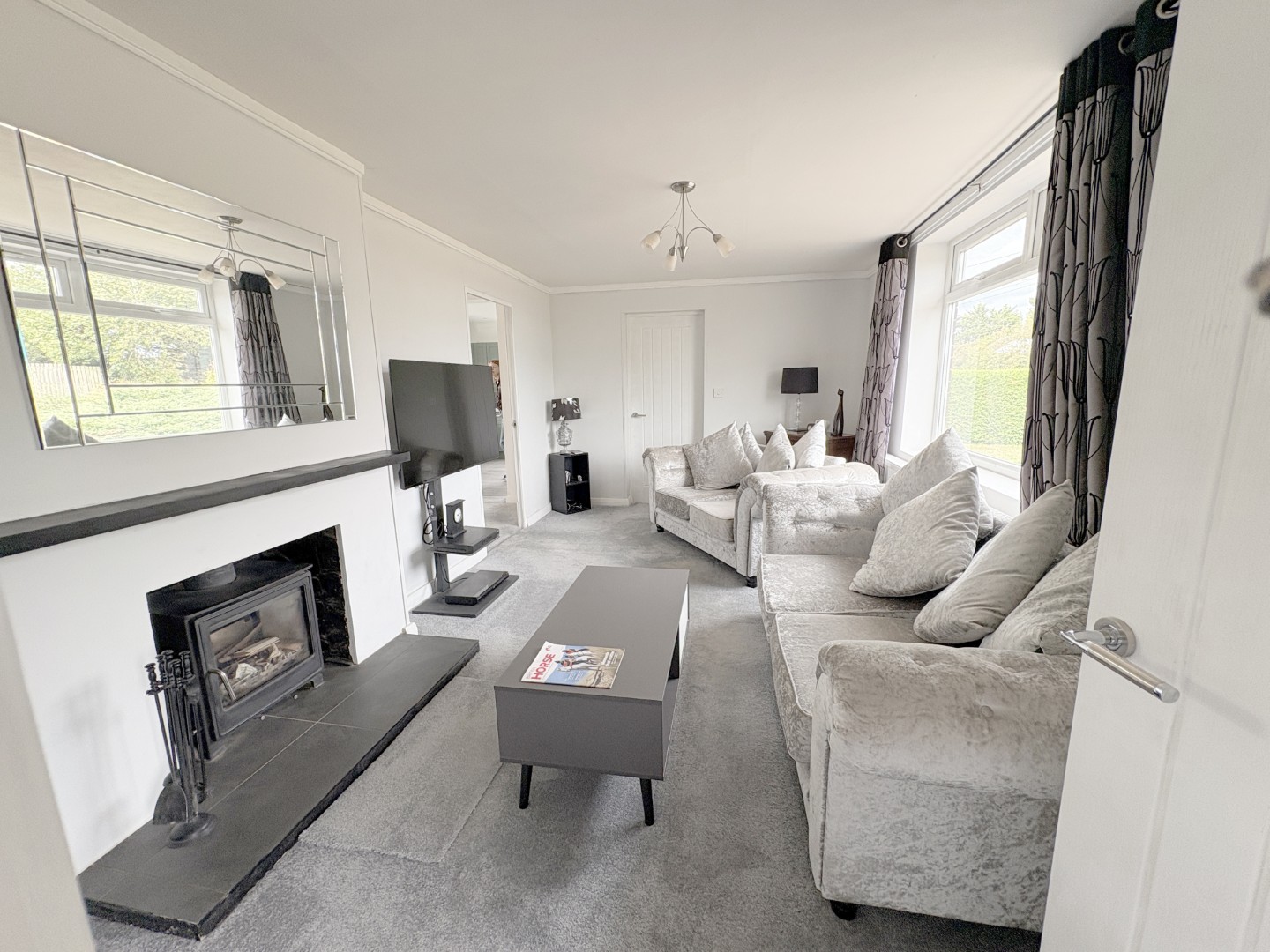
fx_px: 514
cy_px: 476
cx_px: 635
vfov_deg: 85.7
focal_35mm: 14
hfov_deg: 102.1
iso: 100
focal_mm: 2.22
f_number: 2.2
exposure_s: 1/99
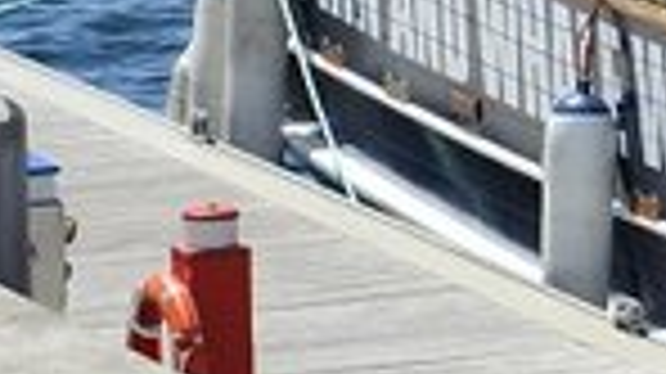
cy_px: -333
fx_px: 13500
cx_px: 1458
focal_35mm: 765
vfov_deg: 1.6
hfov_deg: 2.8
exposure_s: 1/500
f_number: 11
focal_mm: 135
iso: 250
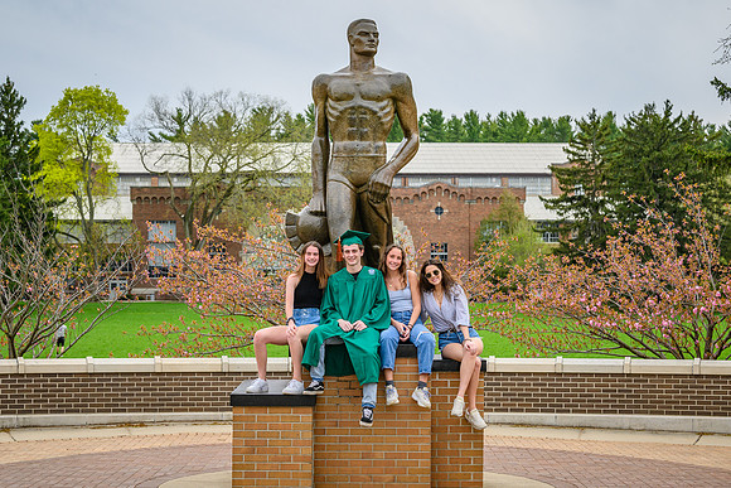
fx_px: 1523
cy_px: 230
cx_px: 366
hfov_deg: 27.0
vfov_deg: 18.2
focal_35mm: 75
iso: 400
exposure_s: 1/800
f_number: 5.6
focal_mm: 70
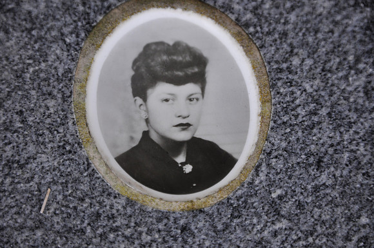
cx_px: 187
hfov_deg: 13.1
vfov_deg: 8.7
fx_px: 1634
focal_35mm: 158
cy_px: 124
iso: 400
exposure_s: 1/60
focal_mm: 105
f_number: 5.6
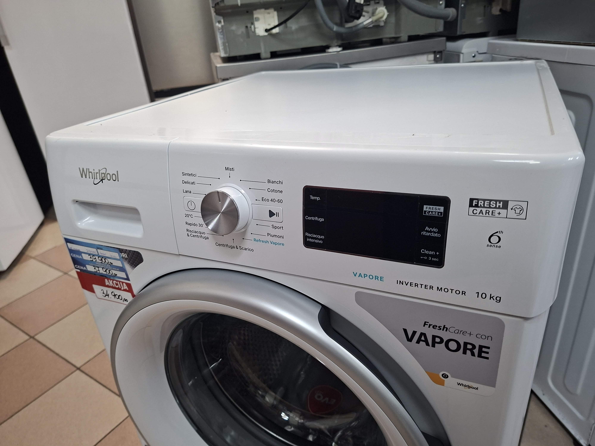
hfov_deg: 73.9
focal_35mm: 23
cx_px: 298
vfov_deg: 58.9
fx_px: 395
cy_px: 223
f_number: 1.8
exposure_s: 1/50
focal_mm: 5.54
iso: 250
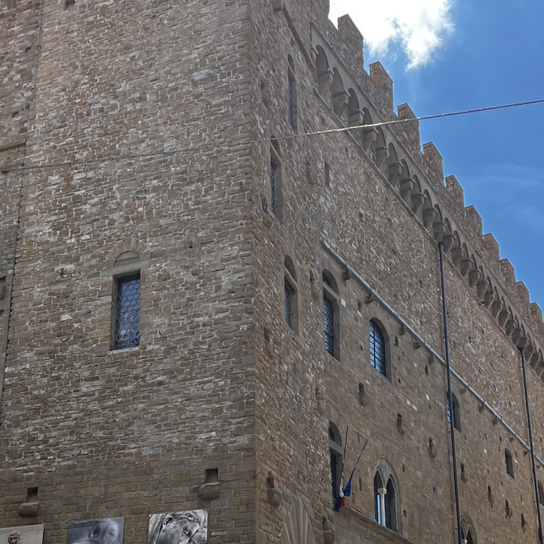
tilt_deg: +22.5
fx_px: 907
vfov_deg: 32.6
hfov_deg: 33.4
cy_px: 429
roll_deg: -1.9
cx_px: 260
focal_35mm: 51
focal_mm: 5.7
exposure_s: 1/2083
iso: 50
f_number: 1.5
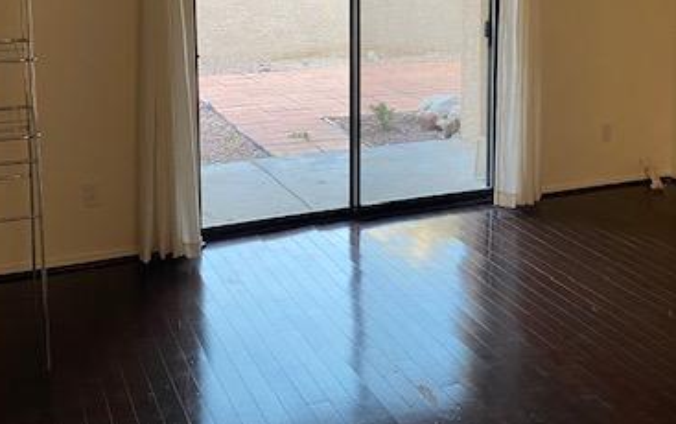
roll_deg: -0.4
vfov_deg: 26.2
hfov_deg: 41.7
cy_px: 53
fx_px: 885
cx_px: 389
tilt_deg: -7.5
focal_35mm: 48
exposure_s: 1/60
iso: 125
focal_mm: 4.25
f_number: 1.8
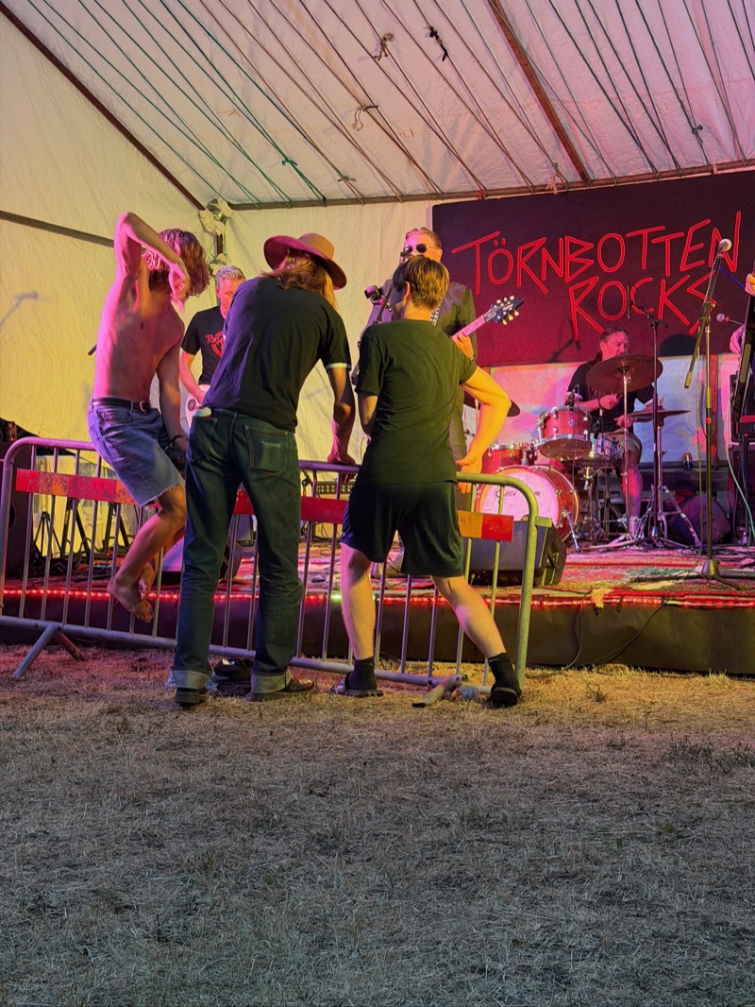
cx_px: 378
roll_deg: +0.5
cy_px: 504
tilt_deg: -1.5
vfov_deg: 39.6
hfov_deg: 30.3
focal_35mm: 48
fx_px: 1395
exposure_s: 1/57
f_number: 1.78
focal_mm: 6.76
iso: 250
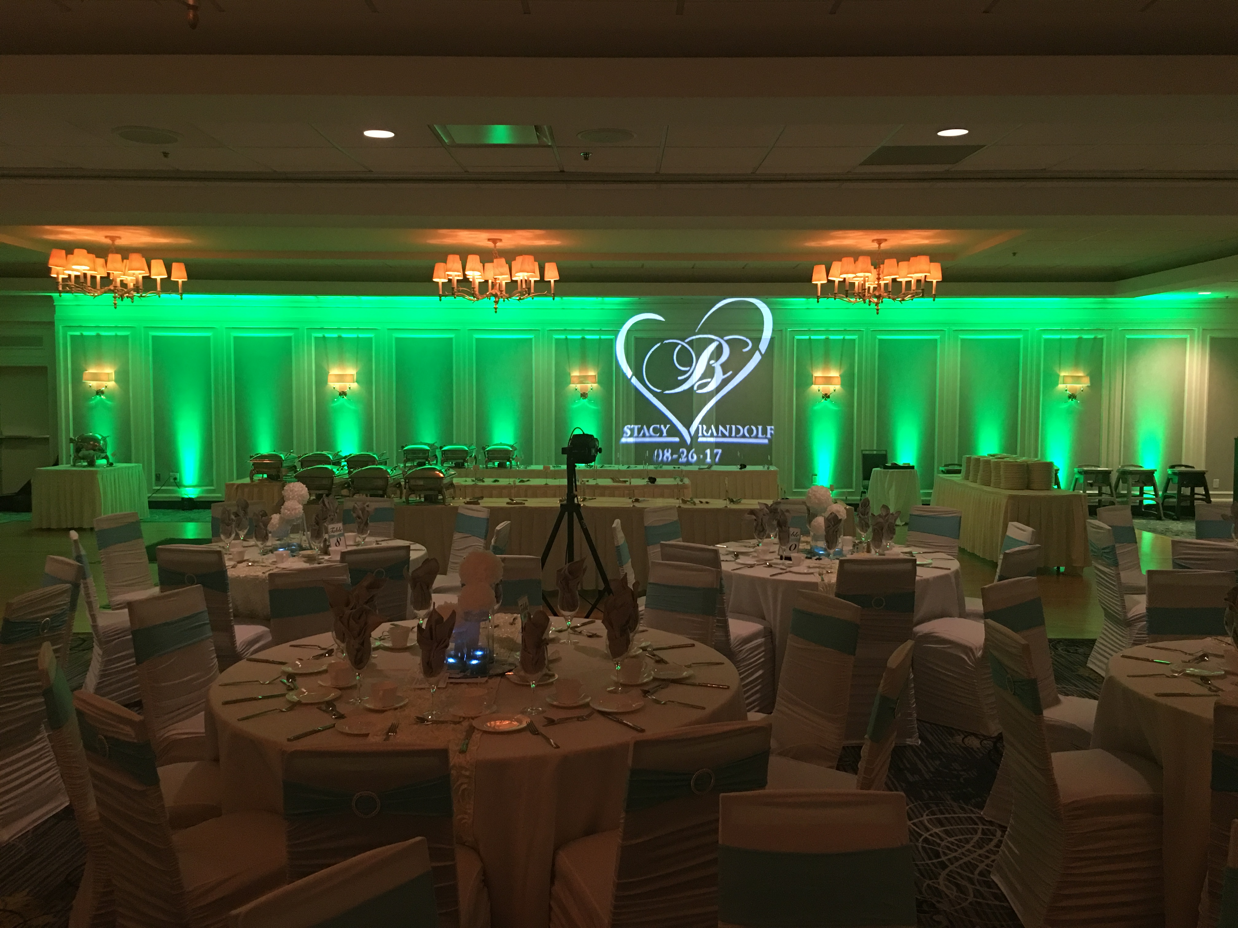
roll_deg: -0.9
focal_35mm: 29
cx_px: 619
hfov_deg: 61.7
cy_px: 464
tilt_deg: -3.6
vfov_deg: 48.2
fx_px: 1037
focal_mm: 4.15
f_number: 2.2
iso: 100
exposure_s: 1/15
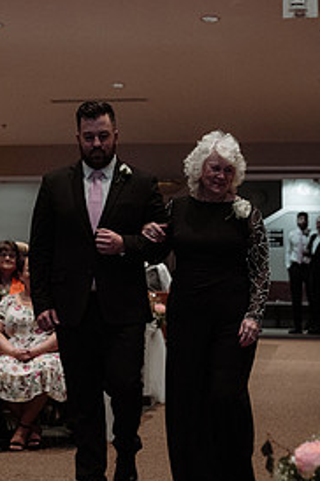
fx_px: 1363
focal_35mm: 102
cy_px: 153
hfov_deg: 13.4
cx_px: 120
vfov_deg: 20.0
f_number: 4
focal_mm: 62
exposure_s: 1/250
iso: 3200
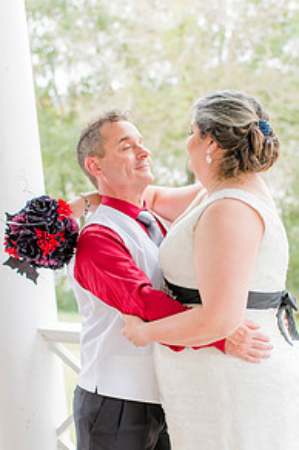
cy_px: 345
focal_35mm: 81
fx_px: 1011
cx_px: 213
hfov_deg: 16.8
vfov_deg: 24.8
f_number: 2.2
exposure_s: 1/200
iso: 200
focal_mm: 35
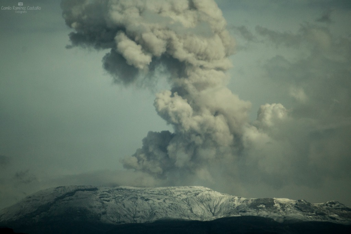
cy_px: 117
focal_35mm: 300
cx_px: 176
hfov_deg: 6.9
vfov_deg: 4.6
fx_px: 2925
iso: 400
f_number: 5.6
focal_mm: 200
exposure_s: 1/3200
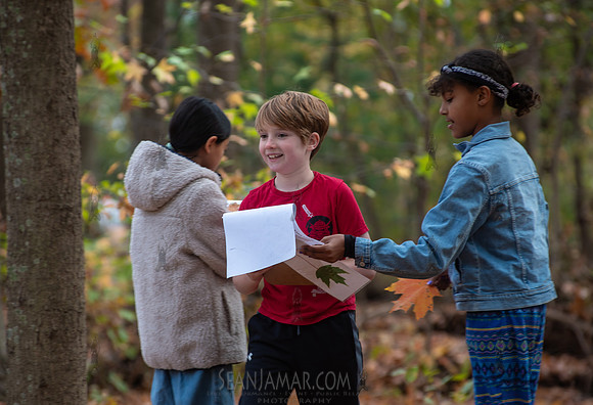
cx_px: 301
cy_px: 221
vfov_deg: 6.2
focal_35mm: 224
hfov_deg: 9.1
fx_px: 3721
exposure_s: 1/125
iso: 160
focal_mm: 200
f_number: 4.5
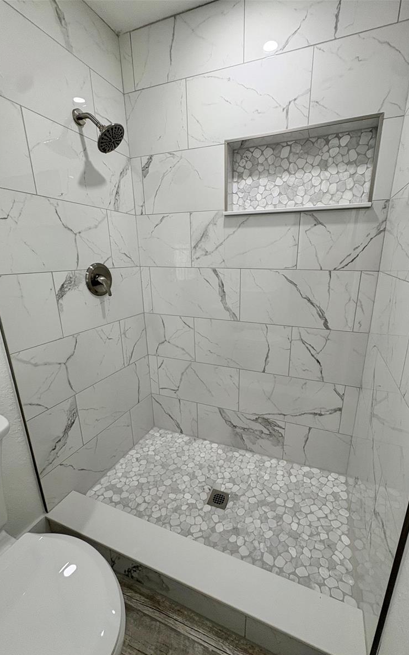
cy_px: 331
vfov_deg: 101.5
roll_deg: +0.2
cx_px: 222
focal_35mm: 15
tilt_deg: -16.1
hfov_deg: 74.6
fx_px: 267
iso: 160
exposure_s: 1/120
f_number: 2.2
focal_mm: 2.22
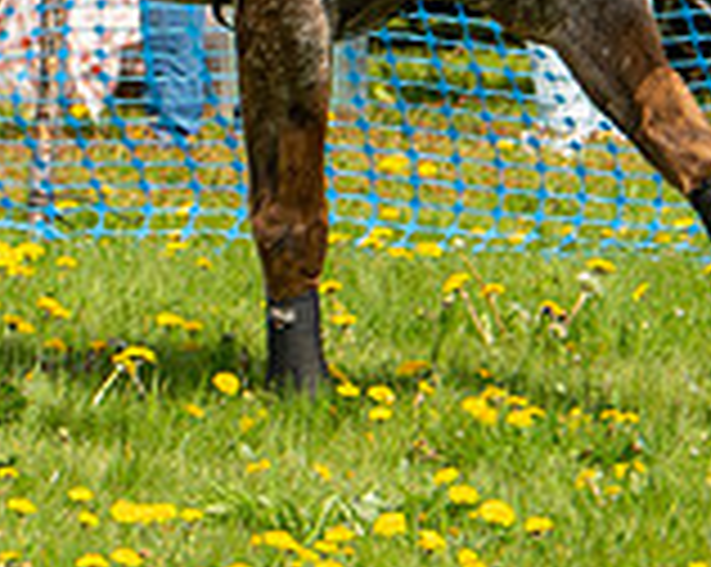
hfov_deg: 2.6
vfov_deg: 2.1
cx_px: -54
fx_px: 15616
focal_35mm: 743
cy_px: -220
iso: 200
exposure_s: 1/1250
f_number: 4
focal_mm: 112
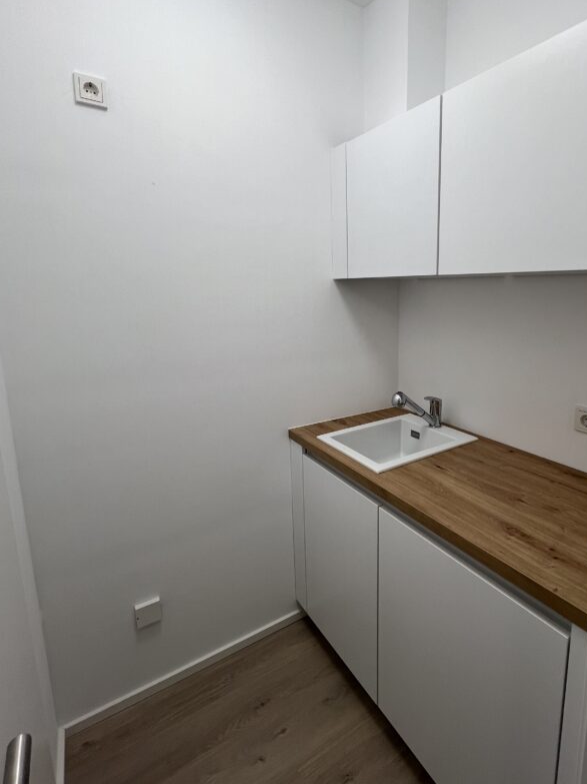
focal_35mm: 17
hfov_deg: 73.7
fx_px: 384
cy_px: 359
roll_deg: +0.1
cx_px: 360
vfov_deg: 90.8
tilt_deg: -9.9
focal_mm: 1.57
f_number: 1.8
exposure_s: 1/100
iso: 50
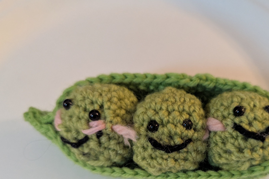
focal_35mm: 38
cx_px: 180
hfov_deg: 49.8
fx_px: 284
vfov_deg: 34.2
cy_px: 138
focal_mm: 6.81
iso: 703
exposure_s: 1/60
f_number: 1.85
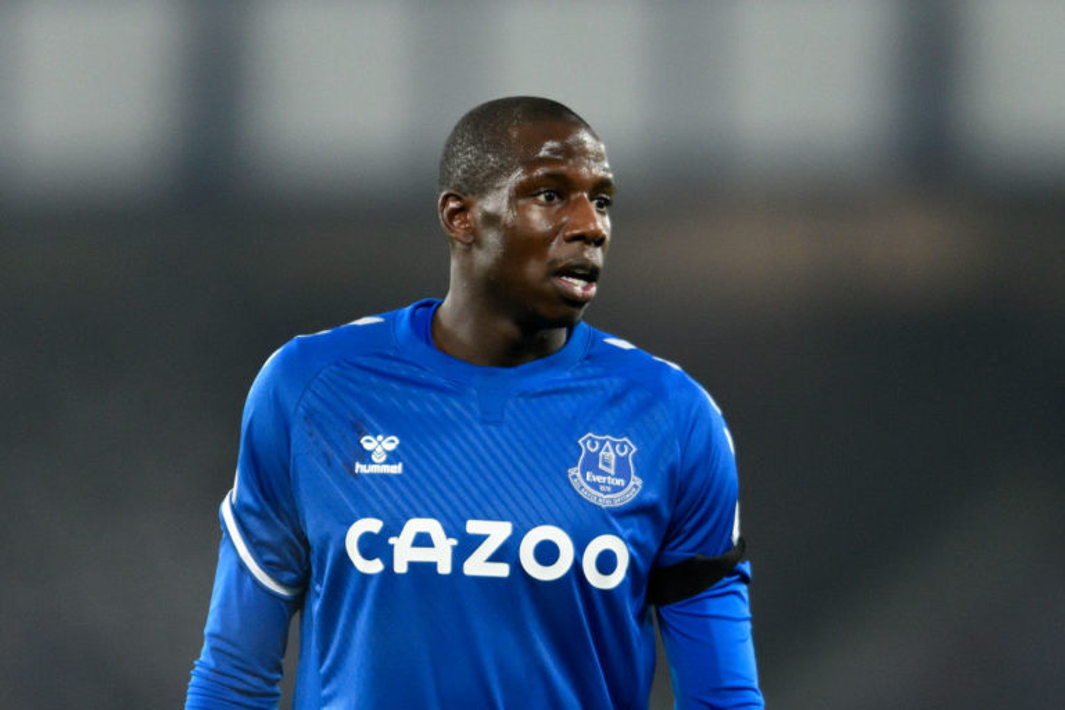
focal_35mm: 600
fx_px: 17749
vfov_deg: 2.3
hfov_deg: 3.4
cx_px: 532
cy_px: 355
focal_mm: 400
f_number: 2.8
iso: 3200
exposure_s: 1/2000
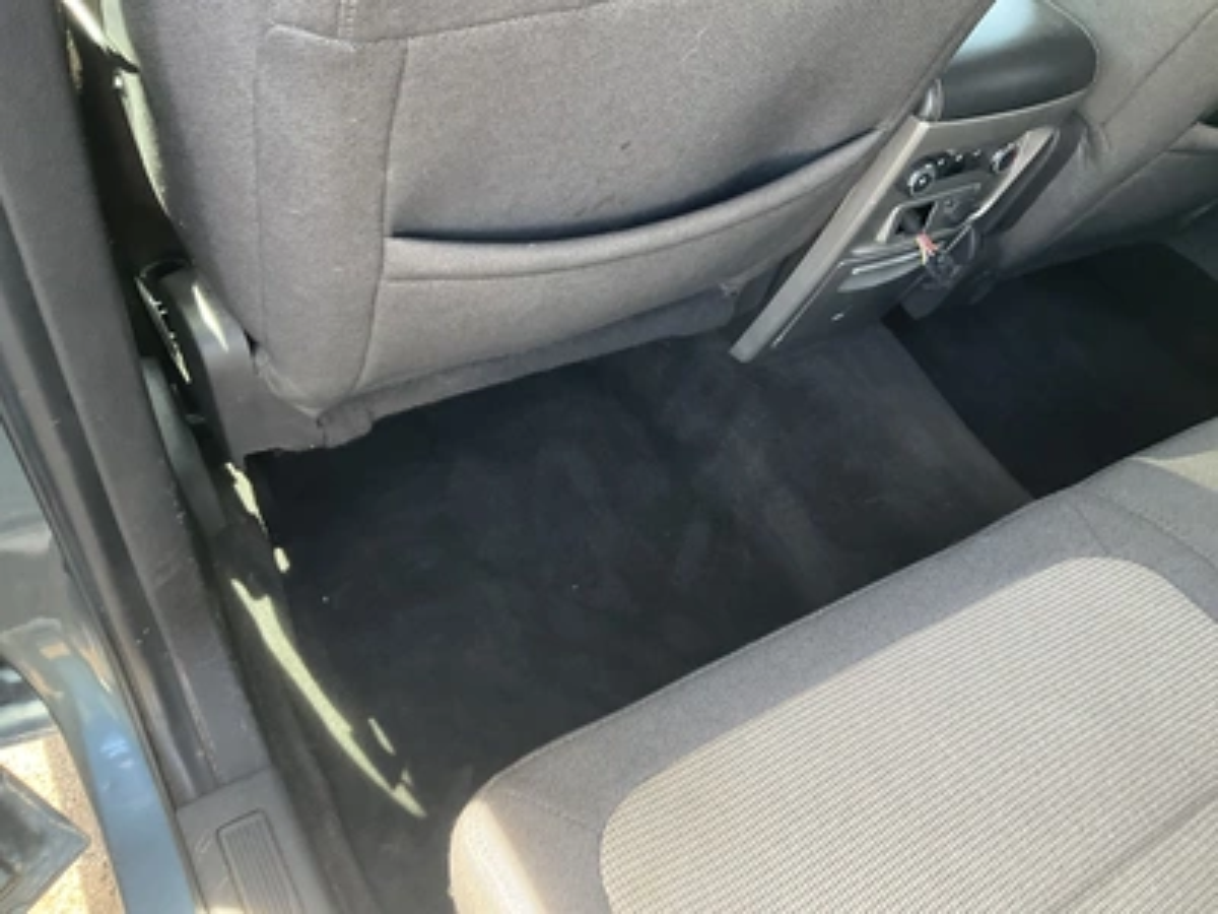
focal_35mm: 29
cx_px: 609
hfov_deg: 61.7
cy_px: 457
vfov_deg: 48.2
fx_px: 1020
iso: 80
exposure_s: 1/60
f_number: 1.8
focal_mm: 3
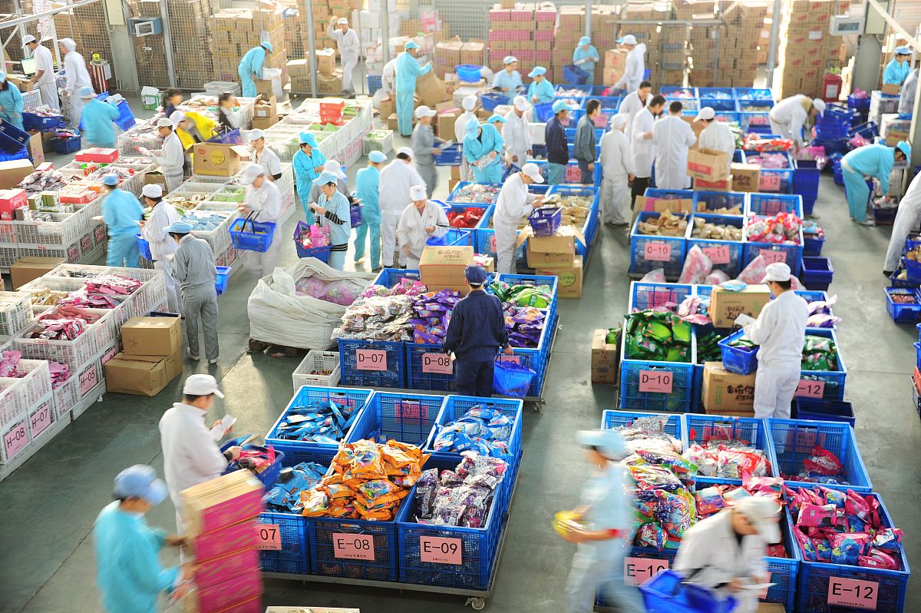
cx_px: 460
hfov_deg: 43.6
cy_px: 306
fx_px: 1150
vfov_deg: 29.8
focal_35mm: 45
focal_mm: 45
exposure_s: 1/13
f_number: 6.3
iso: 500
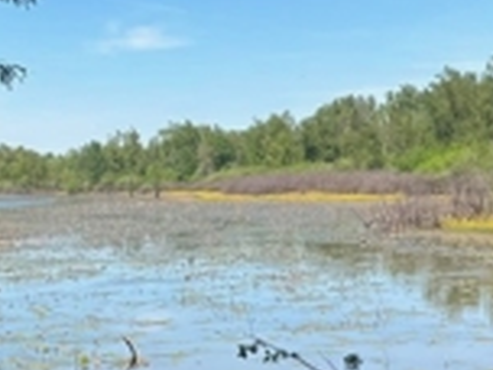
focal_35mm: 91
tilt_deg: -3.7
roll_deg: +1.6
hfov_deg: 21.4
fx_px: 1296
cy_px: 253
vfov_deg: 16.2
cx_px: 122
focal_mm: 5.96
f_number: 1.6
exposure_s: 1/2398
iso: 50
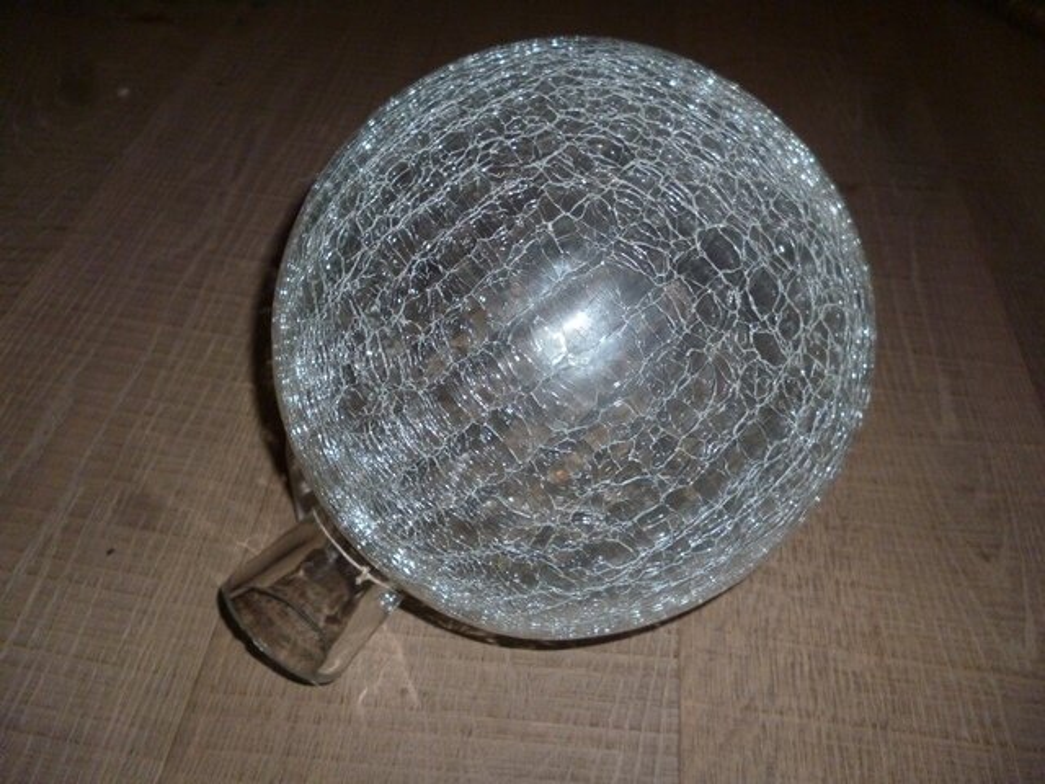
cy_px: 392
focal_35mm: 28
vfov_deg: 49.7
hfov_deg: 63.4
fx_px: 845
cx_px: 522
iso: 250
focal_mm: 5
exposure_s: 1/60
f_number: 3.1
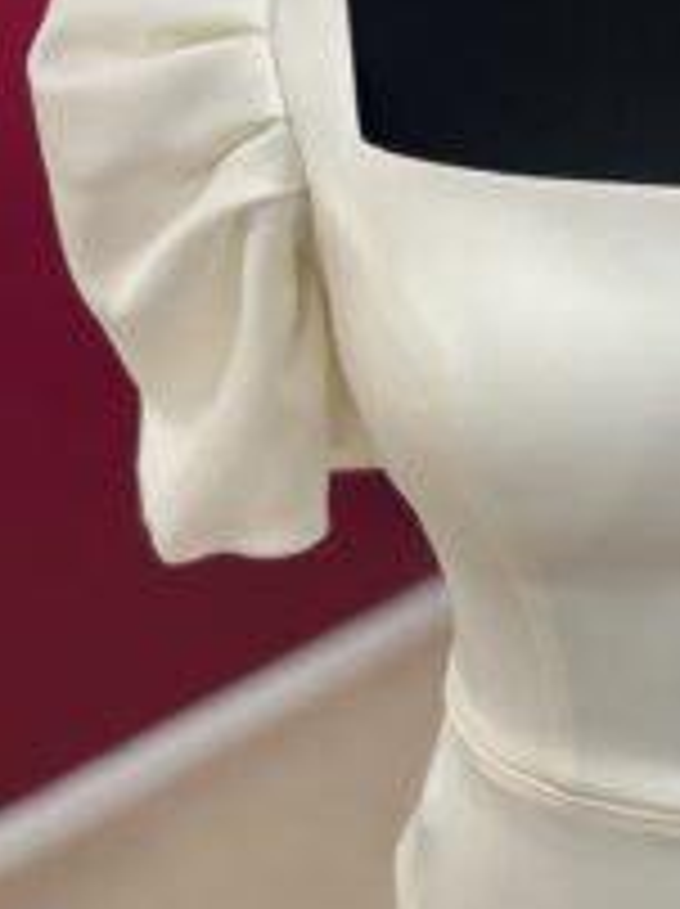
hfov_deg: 25.0
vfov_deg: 34.9
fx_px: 1444
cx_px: 716
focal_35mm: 55
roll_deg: +1.8
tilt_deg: -15.2
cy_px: 371
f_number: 1.6
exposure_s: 1/100
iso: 100
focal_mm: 5.1
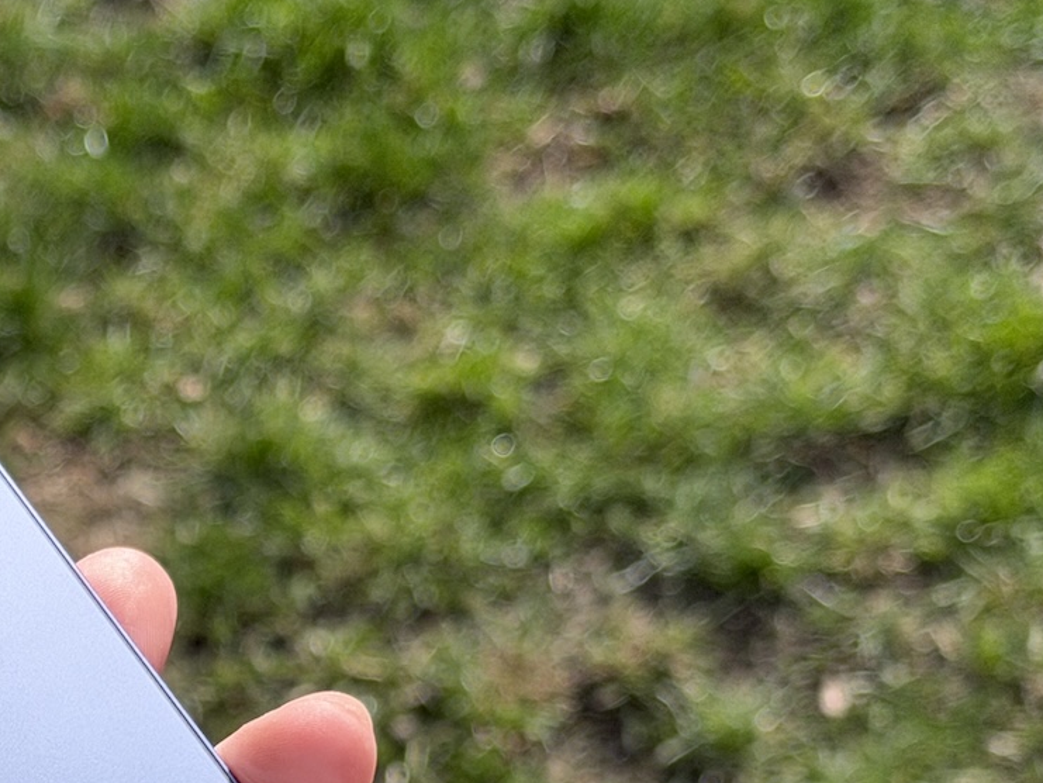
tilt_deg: -47.2
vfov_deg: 11.8
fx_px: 3707
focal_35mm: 123
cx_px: -127
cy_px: 947
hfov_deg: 15.6
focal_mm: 6.76
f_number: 1.78
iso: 64
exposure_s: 1/3891
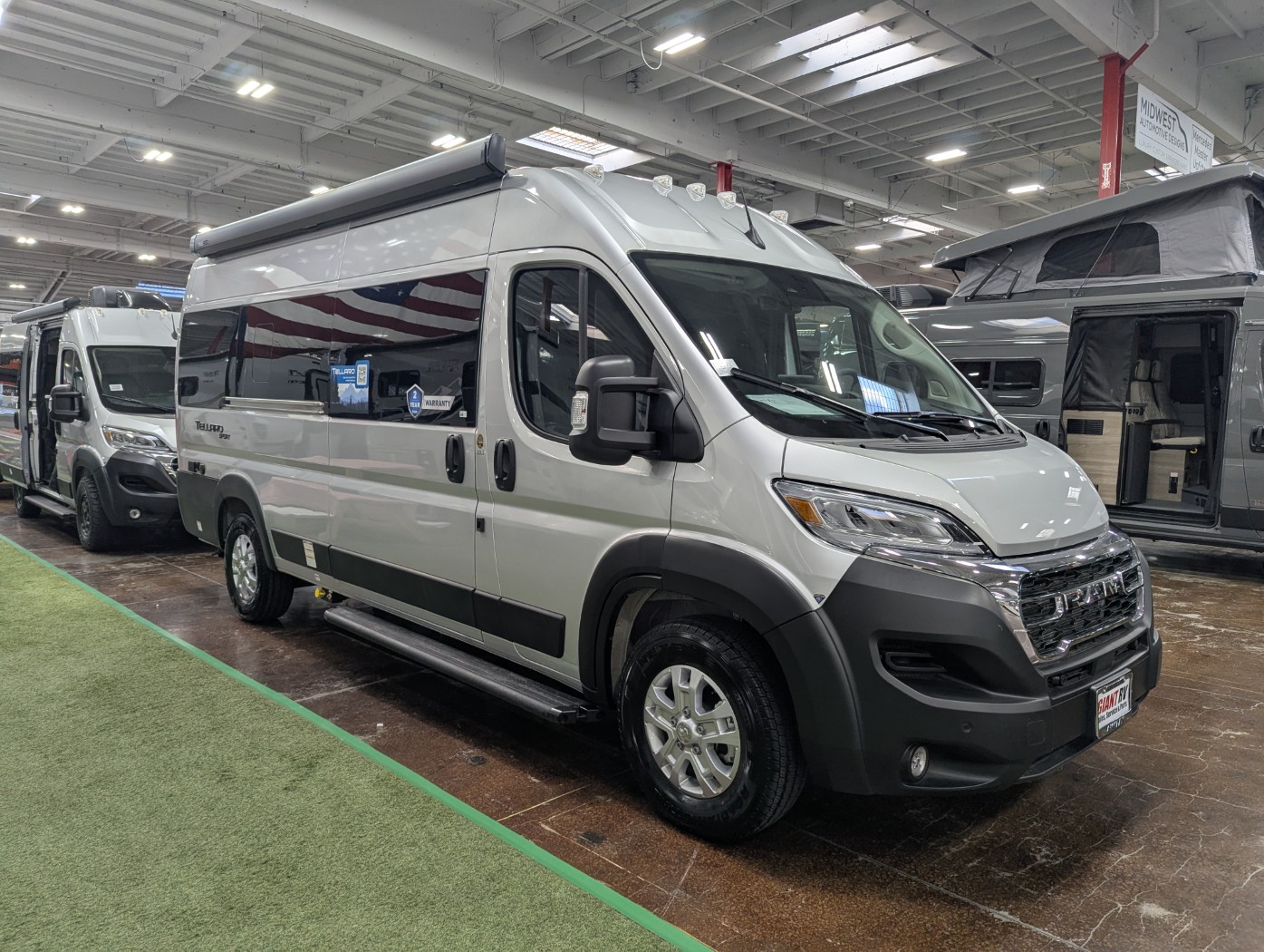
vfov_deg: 56.9
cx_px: 632
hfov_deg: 71.5
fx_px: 877
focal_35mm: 24
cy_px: 476
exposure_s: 1/60
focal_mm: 6.81
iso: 74
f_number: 1.85
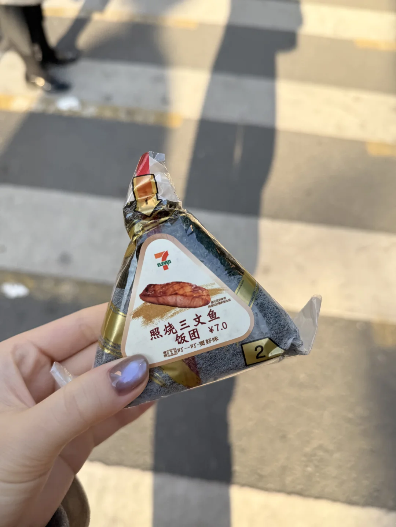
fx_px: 366
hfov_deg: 56.8
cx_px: 198
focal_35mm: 24
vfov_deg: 71.6
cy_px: 264
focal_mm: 6.76
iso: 80
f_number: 1.78
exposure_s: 1/742
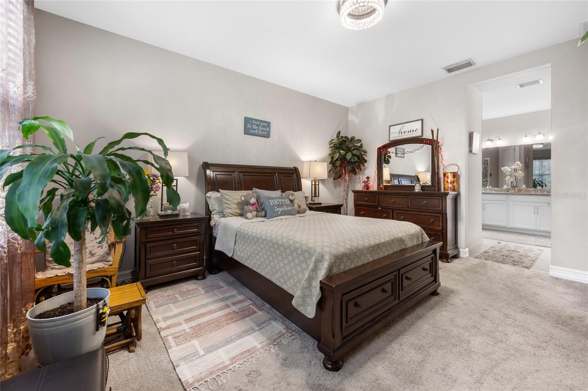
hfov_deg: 104.3
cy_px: 196
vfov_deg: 81.1
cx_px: 294
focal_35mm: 14
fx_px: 228
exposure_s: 2
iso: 200
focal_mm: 14
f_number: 8
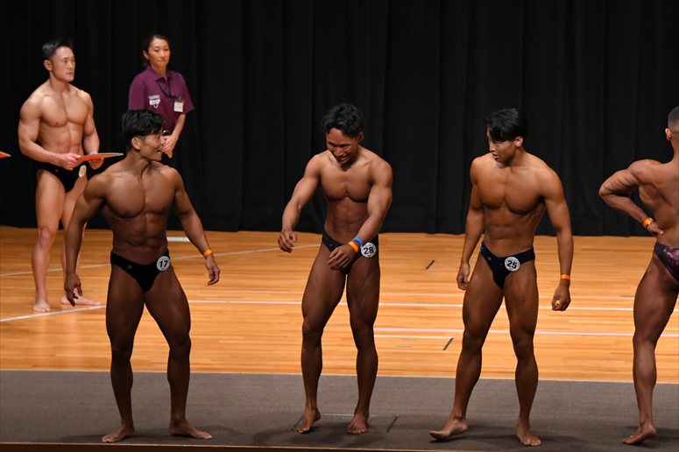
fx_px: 3808
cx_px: 340
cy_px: 226
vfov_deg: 6.8
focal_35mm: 202
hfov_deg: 10.2
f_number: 5.6
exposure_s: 1/400
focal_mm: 135
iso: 4000
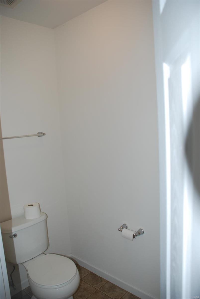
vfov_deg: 67.3
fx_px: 224
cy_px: 150
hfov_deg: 48.0
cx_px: 100
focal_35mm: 27
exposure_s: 1/60
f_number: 3.5
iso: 200
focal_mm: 18
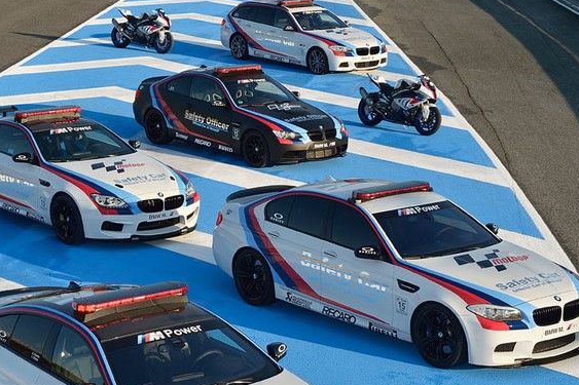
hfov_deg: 20.4
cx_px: 270
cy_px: 257
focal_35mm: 100
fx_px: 1608
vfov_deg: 13.7
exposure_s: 1/250
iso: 200
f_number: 9
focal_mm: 55
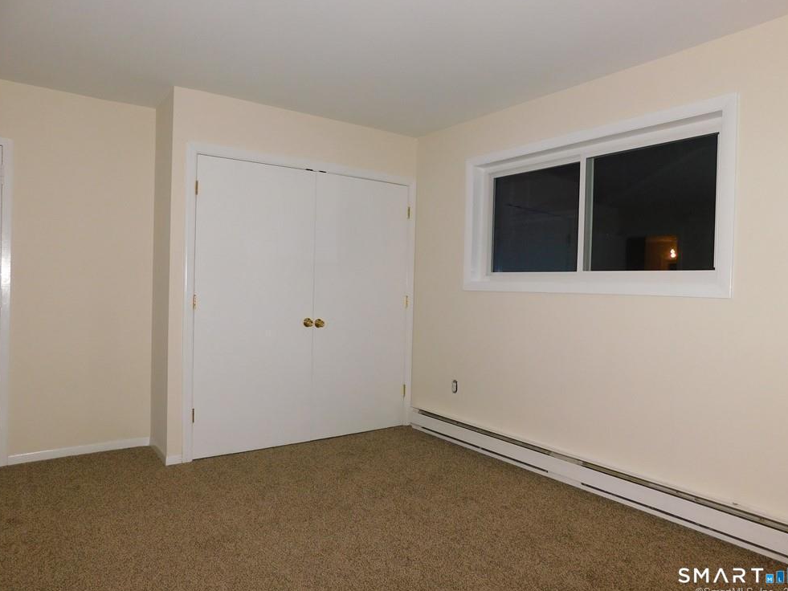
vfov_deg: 56.8
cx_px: 400
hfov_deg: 71.6
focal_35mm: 24
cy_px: 291
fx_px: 546
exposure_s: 1/30
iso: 200
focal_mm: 4
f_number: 3
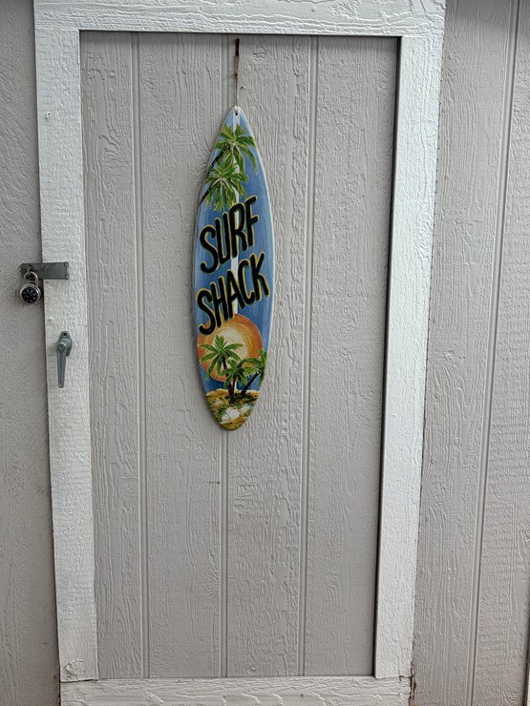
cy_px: 313
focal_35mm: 36
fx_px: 735
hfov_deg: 39.6
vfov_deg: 51.2
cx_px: 240
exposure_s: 1/1420
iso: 50
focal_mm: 5.96
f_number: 1.6
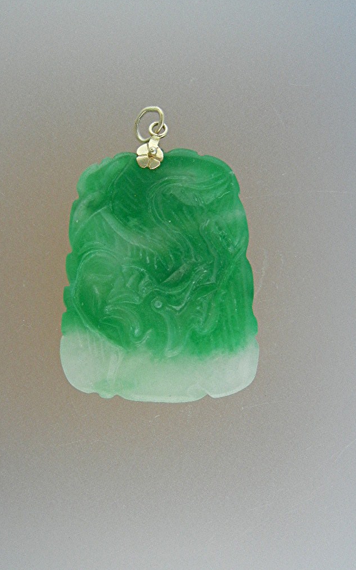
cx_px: 153
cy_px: 287
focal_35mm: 42
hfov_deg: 30.5
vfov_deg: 47.2
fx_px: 652
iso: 400
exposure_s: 1/23.7
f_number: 3.7
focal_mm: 7.1
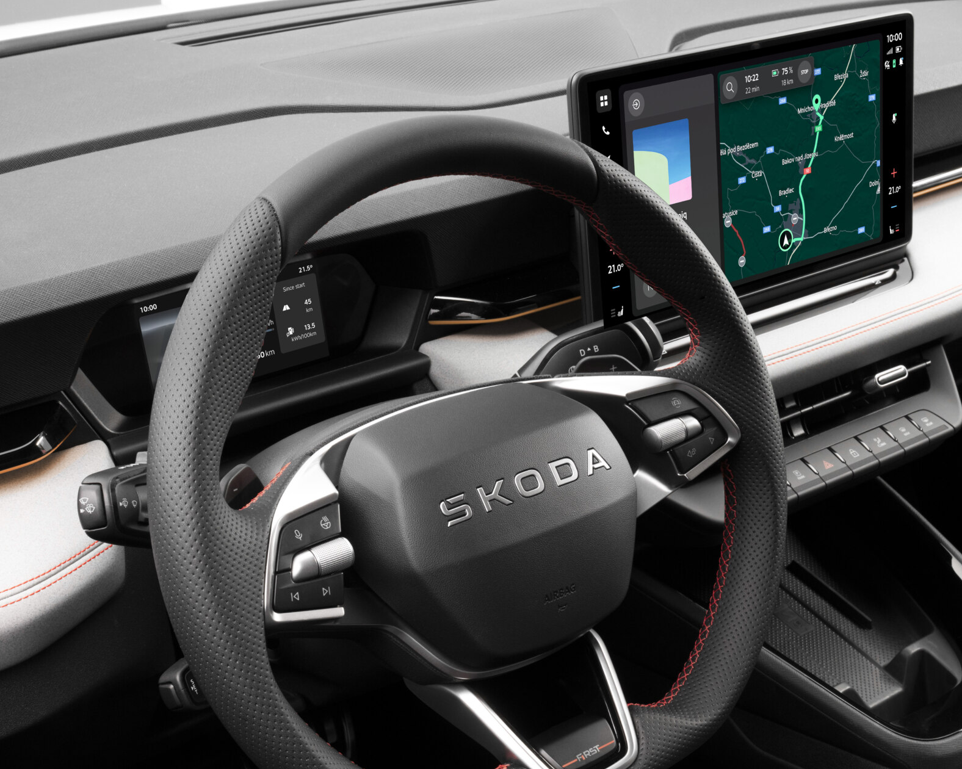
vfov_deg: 24.9
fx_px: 1736
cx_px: 635
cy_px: 495
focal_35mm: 61
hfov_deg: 30.8
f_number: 16
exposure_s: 1.3
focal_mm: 40
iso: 400
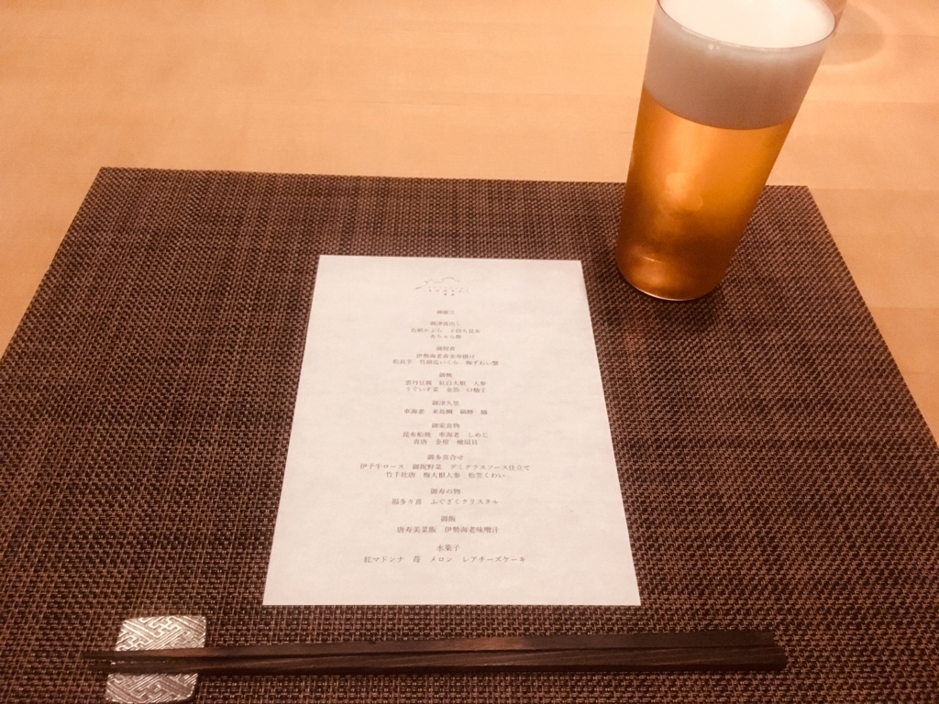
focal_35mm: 29
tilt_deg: -46.4
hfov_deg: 61.7
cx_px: 470
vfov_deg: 48.2
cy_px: 352
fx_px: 787
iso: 320
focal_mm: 4.15
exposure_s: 1/15
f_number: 2.2
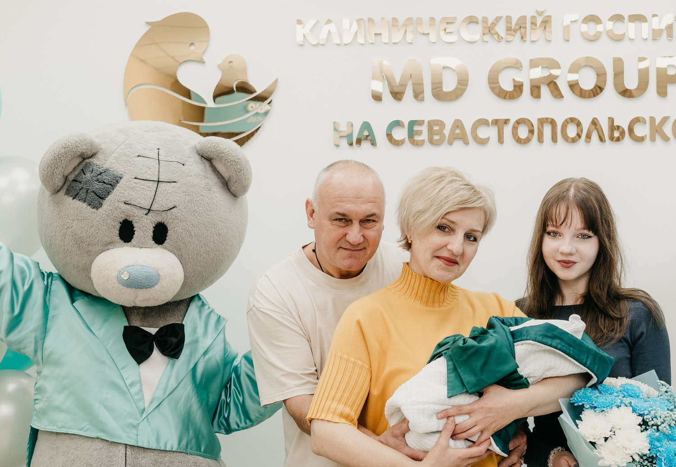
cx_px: 404
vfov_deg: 22.0
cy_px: 301
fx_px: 1197
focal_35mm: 63
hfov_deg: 31.5
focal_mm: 35
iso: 400
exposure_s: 1/160
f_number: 4
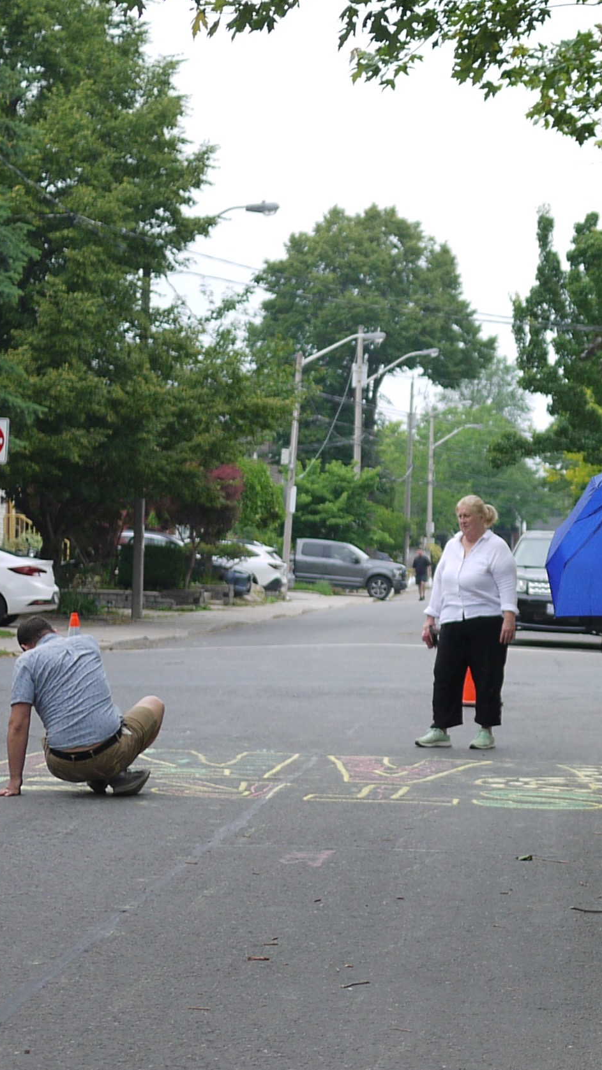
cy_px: 561
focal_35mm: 104
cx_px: 788
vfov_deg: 20.6
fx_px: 2951
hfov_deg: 11.3
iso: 125
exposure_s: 1/800
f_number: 1.8
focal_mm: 20
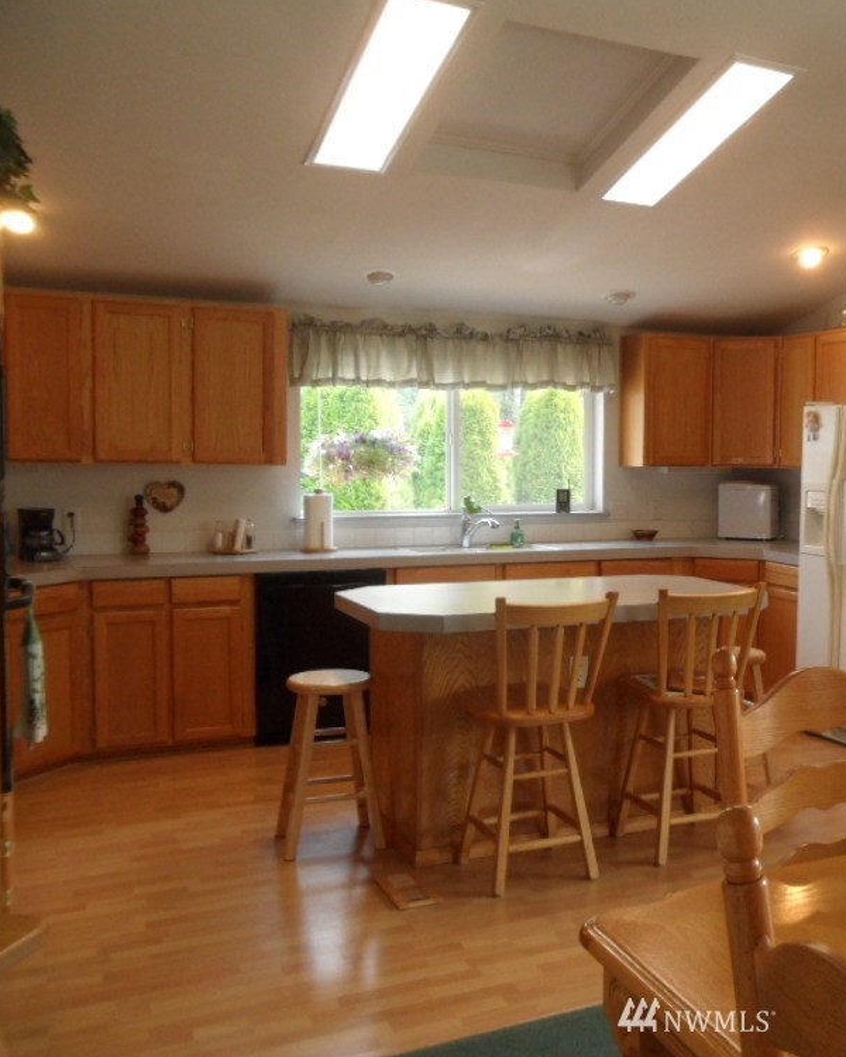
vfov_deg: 50.3
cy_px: 527
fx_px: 1127
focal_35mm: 36
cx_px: 697
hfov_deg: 39.3
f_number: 3.5
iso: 200
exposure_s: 1/45
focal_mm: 4.9
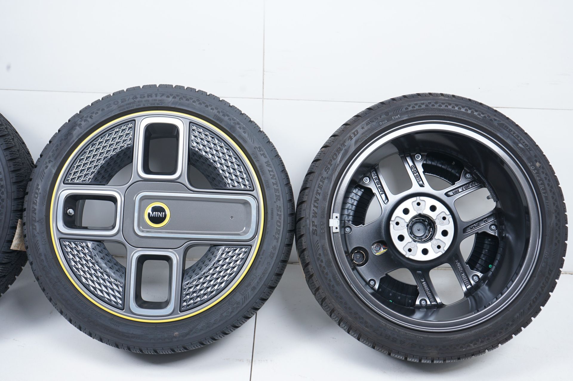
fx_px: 716
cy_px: 190
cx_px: 286
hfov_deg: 43.6
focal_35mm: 45
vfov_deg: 29.8
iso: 250
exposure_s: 1/125
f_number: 7.1
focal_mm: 45
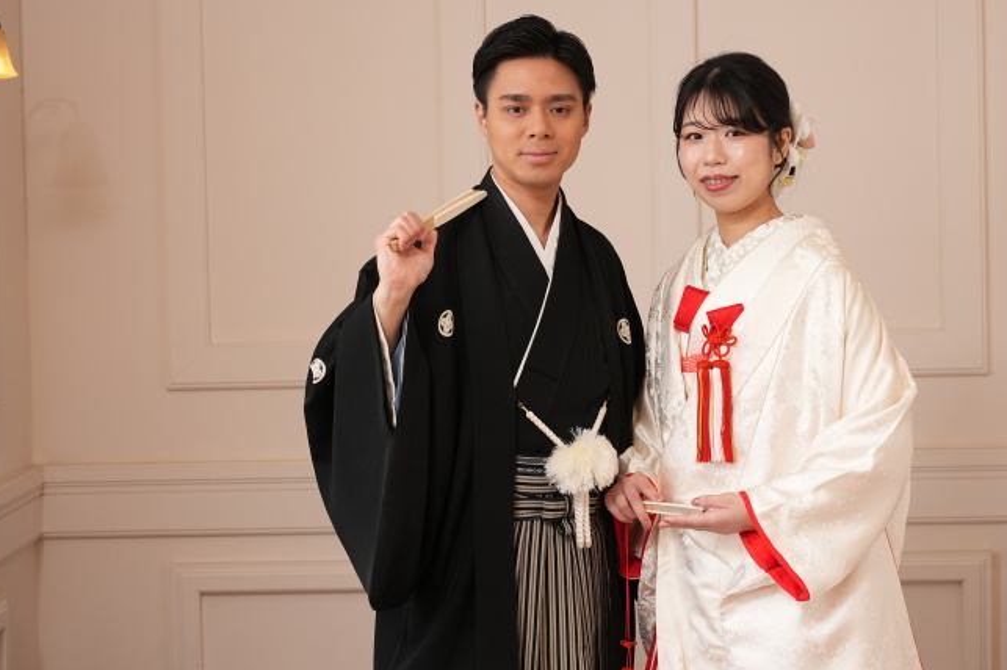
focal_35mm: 61
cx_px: 608
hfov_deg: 32.8
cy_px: 289
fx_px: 1705
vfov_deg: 22.2
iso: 1000
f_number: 5
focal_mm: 49
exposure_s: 1/100
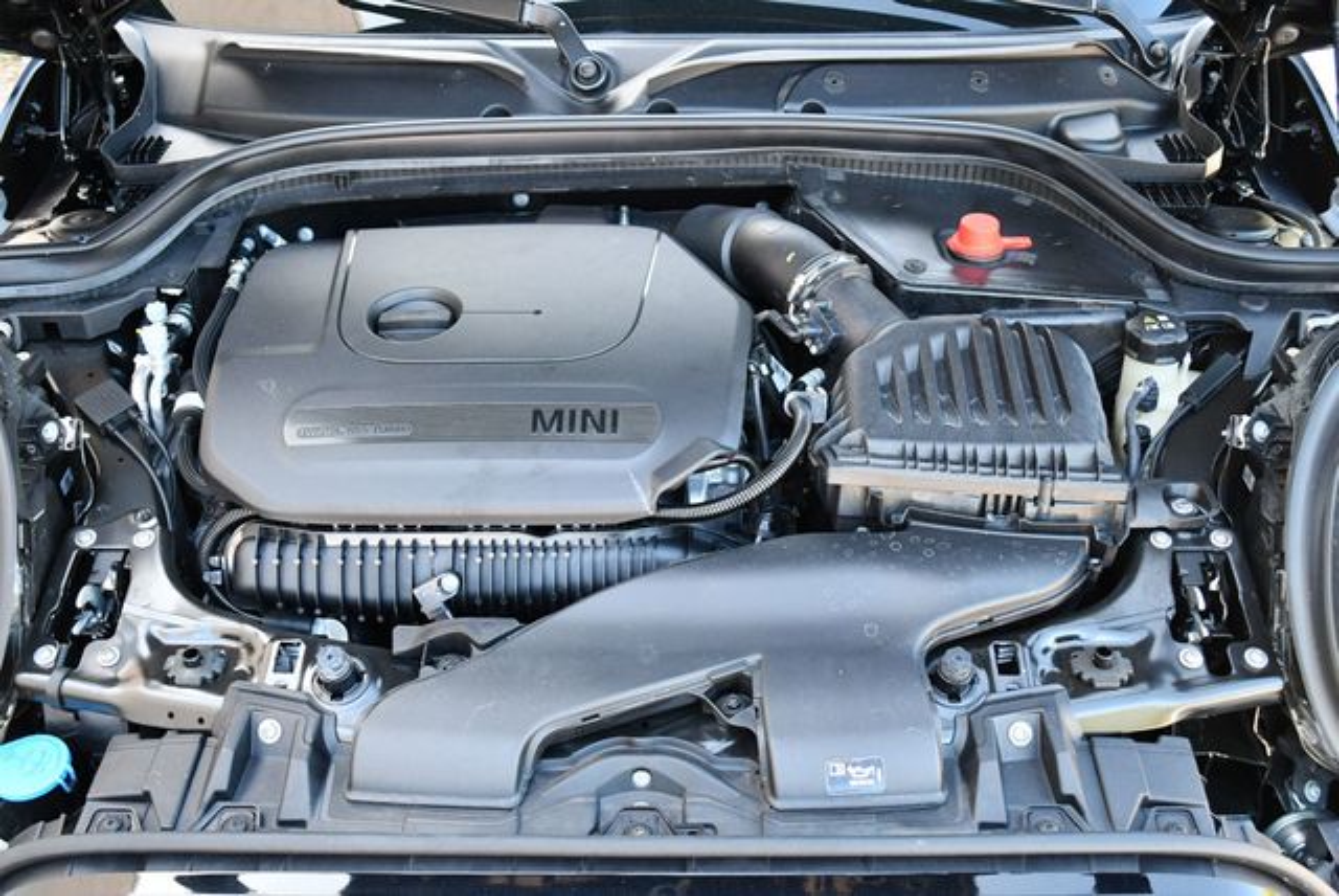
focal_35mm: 36
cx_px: 670
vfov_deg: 36.9
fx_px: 1340
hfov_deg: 53.1
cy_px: 448
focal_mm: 18
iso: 800
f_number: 3.5
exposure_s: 1/160
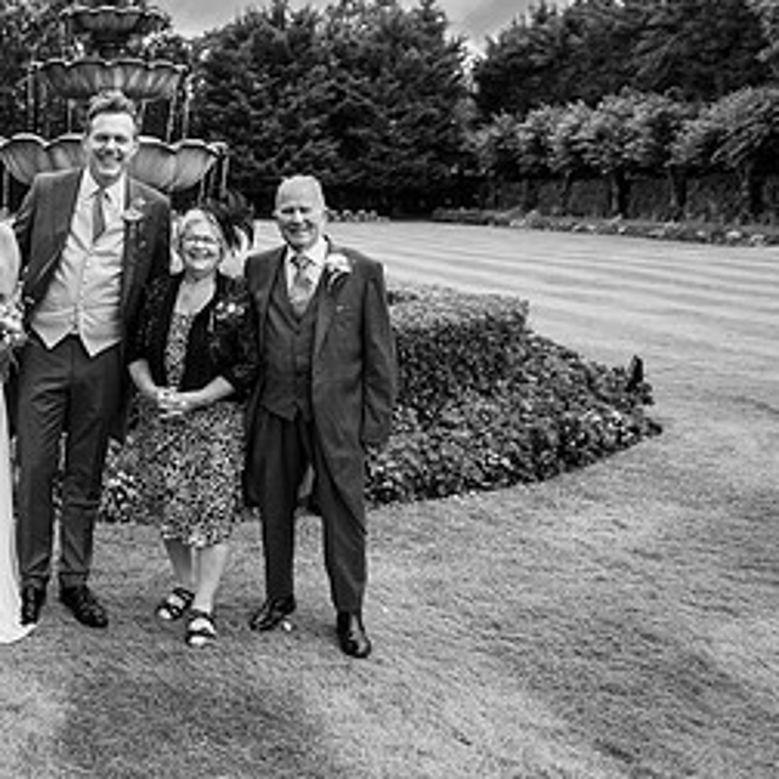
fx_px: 1197
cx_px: 34
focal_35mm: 47
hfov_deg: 33.5
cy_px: 337
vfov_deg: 36.0
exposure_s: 1/640
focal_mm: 24
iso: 125
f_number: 4
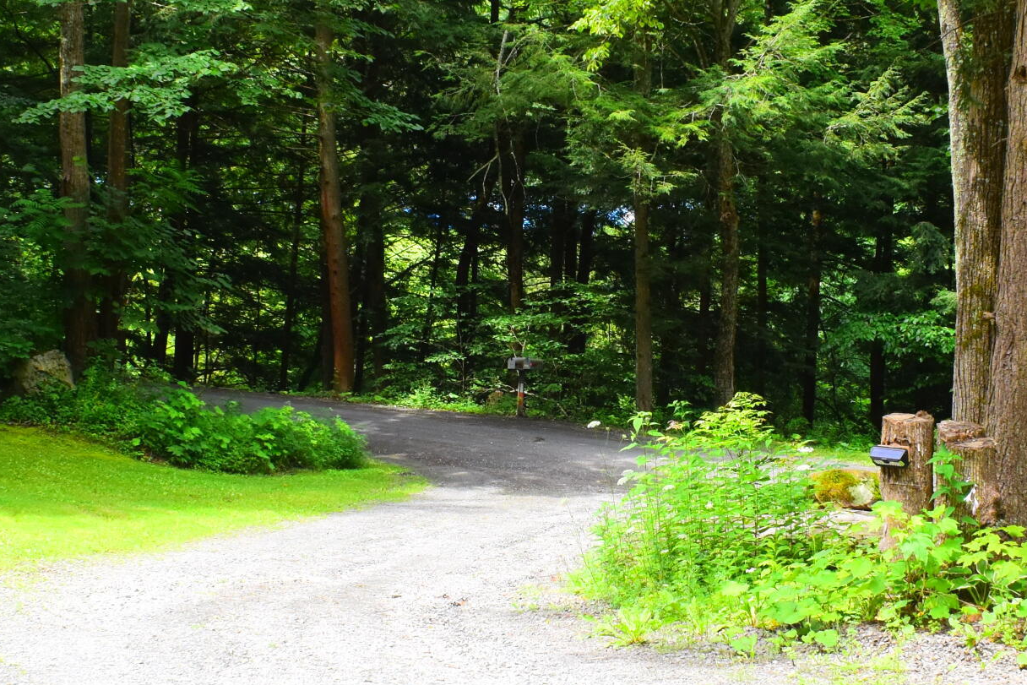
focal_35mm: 74
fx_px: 2111
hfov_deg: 27.3
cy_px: 426
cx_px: 567
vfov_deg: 18.4
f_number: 8
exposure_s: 1/250
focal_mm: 20
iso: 400
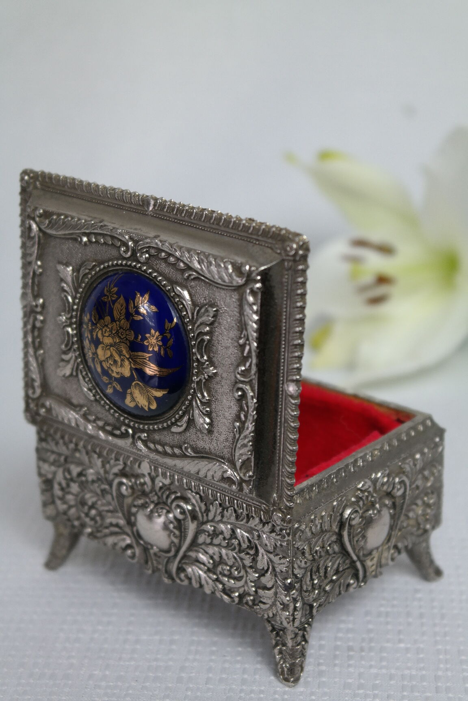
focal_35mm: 77
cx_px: 234
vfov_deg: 26.3
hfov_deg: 17.7
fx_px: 1501
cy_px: 350
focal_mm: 50
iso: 800
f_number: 5.6
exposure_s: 1/80
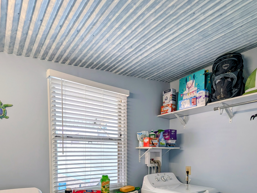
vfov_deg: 57.8
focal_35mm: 21
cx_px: 114
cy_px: 159
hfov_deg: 78.6
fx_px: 156
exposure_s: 1/147
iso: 37
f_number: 1.95
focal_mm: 2.23
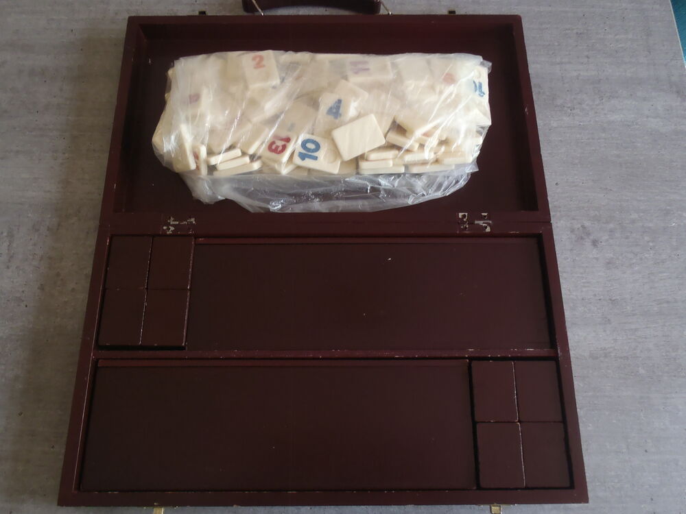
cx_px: 343
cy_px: 257
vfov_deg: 49.7
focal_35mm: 28
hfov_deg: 63.4
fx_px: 555
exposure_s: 1/13
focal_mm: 5
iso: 200
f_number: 3.9
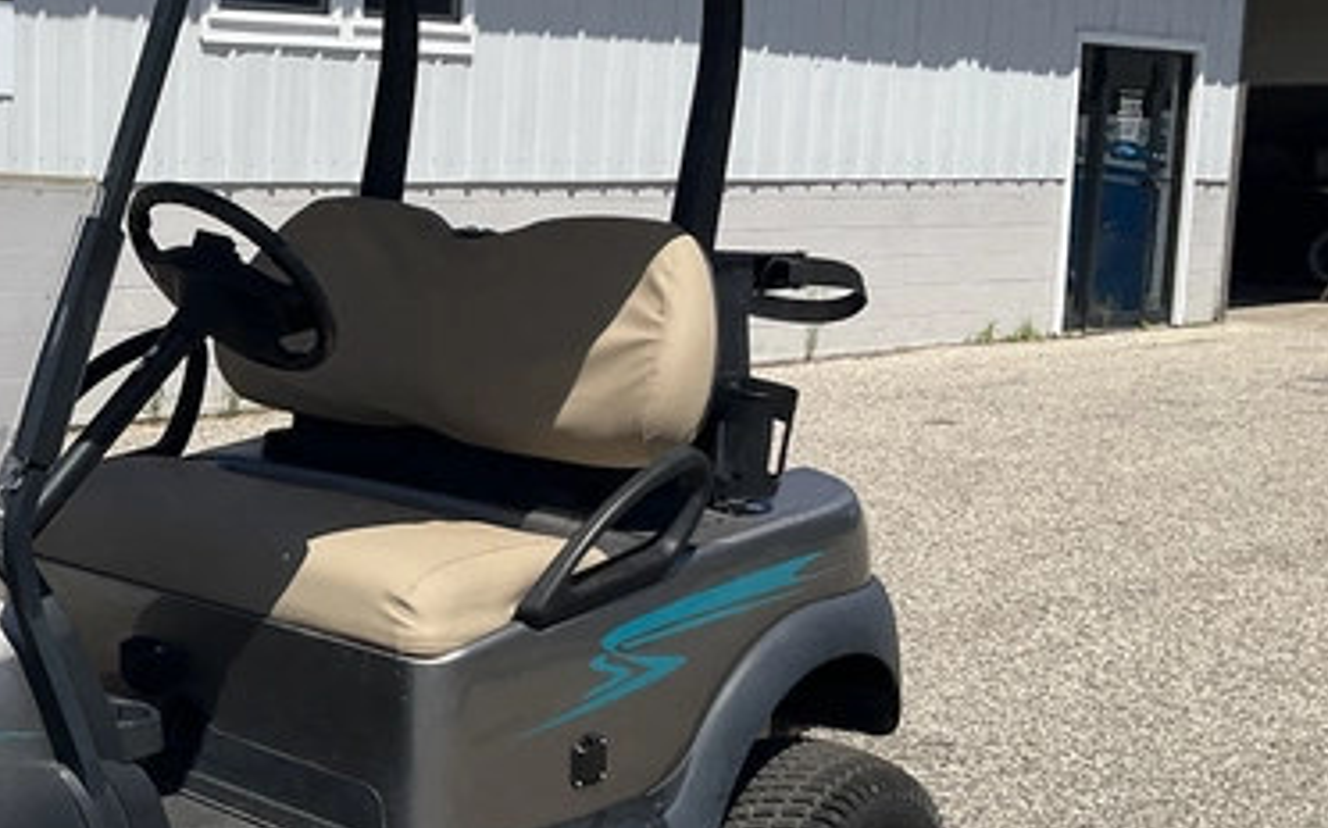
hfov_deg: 31.1
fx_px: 2243
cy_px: 562
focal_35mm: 62
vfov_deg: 20.8
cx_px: 71
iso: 25
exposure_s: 1/2538
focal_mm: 3
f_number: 1.8
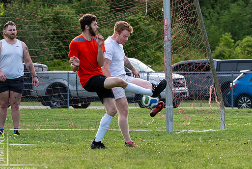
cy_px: 102
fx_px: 2424
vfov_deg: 4.0
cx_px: 129
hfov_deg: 6.0
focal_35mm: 346
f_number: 4.5
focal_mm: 142
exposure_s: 1/1250
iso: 800
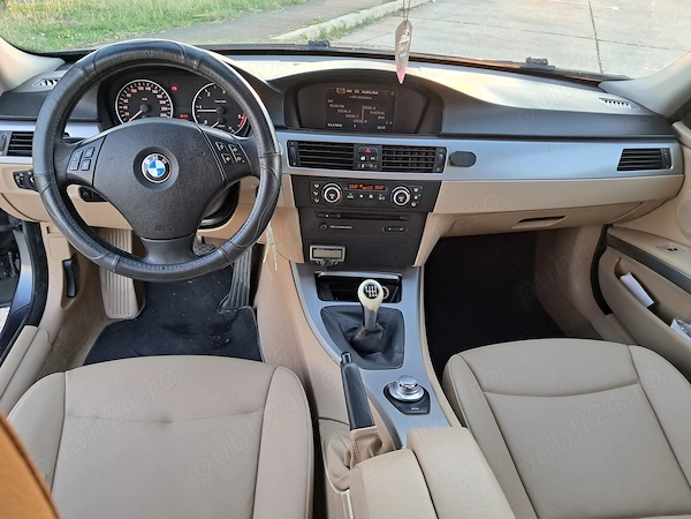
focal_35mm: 27
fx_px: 539
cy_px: 260
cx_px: 346
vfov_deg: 51.4
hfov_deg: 65.3
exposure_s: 1/50
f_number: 1.8
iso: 200
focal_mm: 4
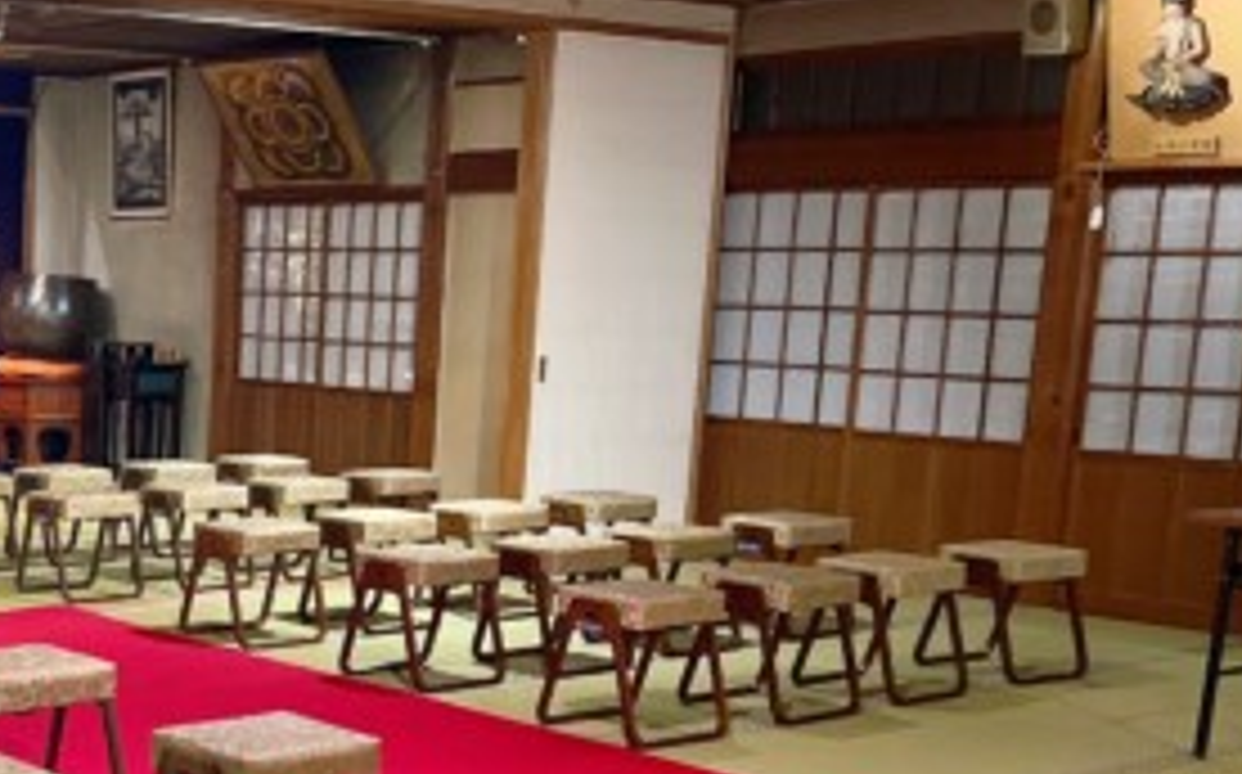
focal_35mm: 60
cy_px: 675
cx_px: -9
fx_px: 2029
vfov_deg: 21.2
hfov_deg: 31.4
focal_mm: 5.7
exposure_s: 1/30
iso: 500
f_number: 1.5
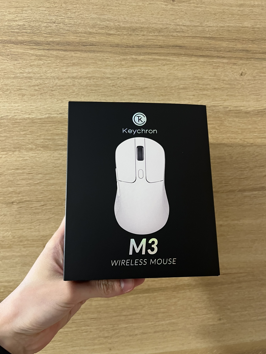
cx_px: 134
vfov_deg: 65.3
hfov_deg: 51.4
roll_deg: +0.9
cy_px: 183
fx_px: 277
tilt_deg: -10.4
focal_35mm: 27
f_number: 1.5
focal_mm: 5.7
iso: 400
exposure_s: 1/50
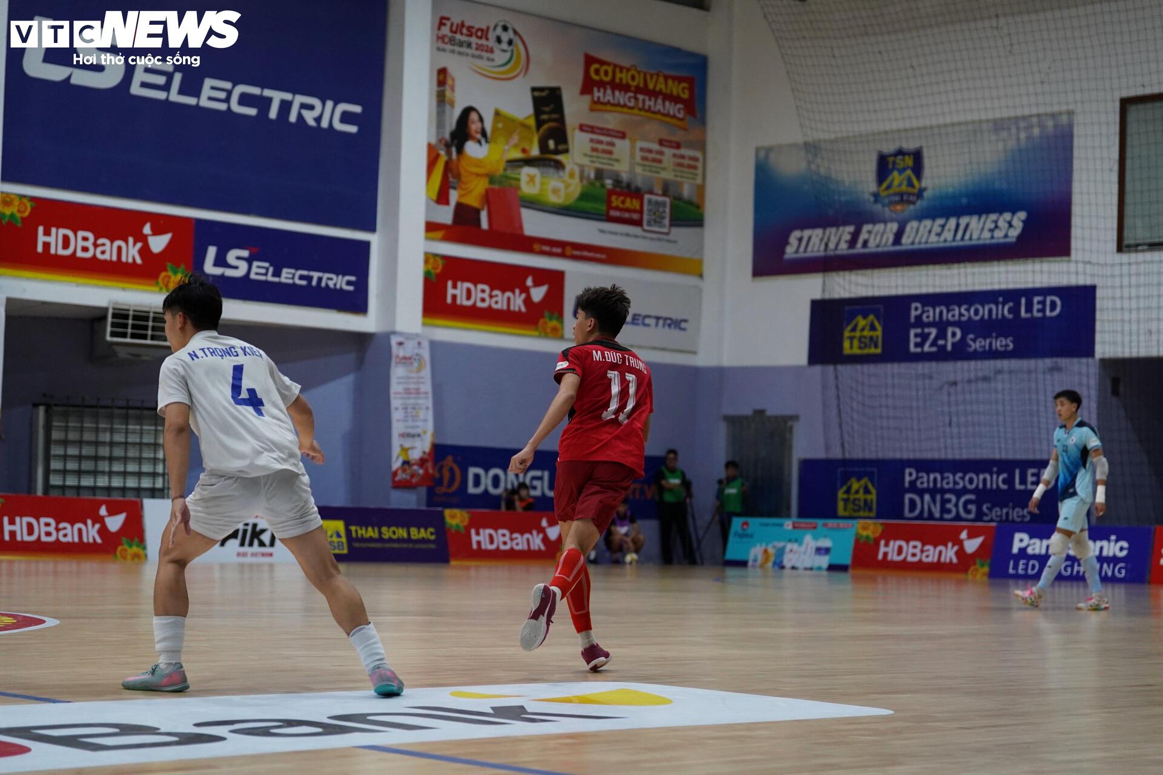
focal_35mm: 70
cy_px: 388
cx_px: 582
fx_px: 2261
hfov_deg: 28.8
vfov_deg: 19.5
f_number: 2.8
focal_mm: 70
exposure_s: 1/800
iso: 3200
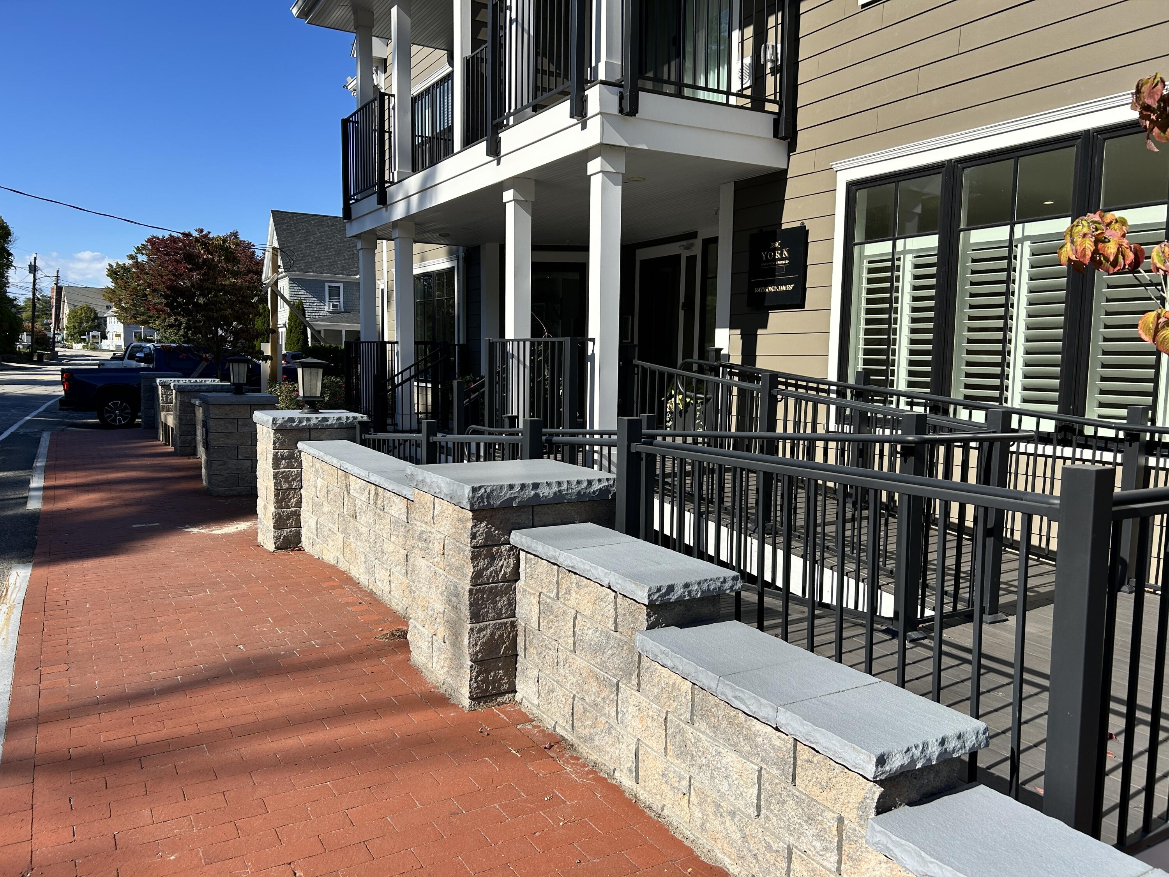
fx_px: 878
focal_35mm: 26
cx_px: 584
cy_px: 438
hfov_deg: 67.3
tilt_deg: -4.9
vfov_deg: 53.1
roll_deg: -0.9
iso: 50
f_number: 1.5
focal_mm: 5.7
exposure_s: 1/3571
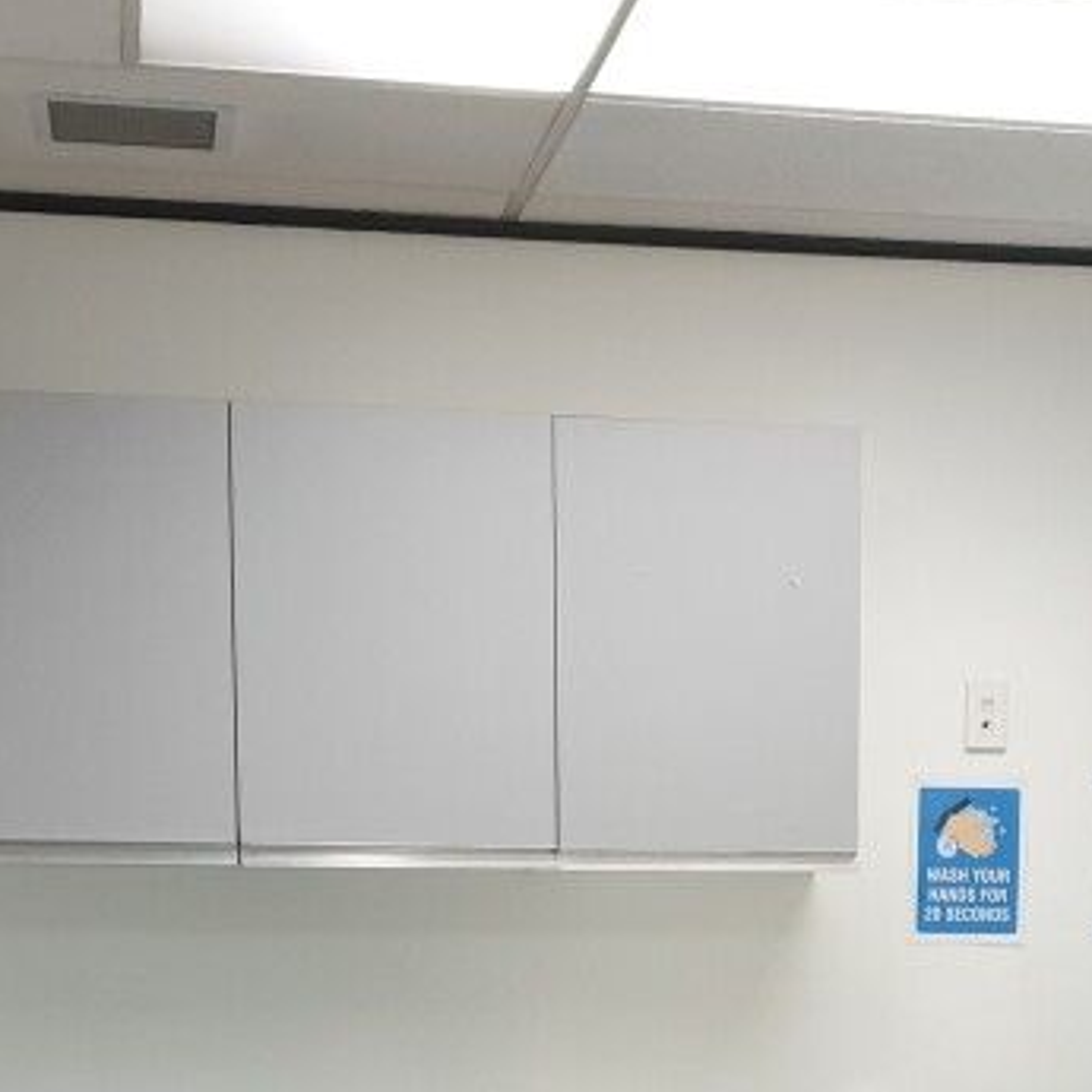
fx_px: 2855
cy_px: 1101
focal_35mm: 80
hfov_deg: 21.6
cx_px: 728
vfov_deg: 20.9
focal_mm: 4.3
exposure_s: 1/50
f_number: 1.5
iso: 200
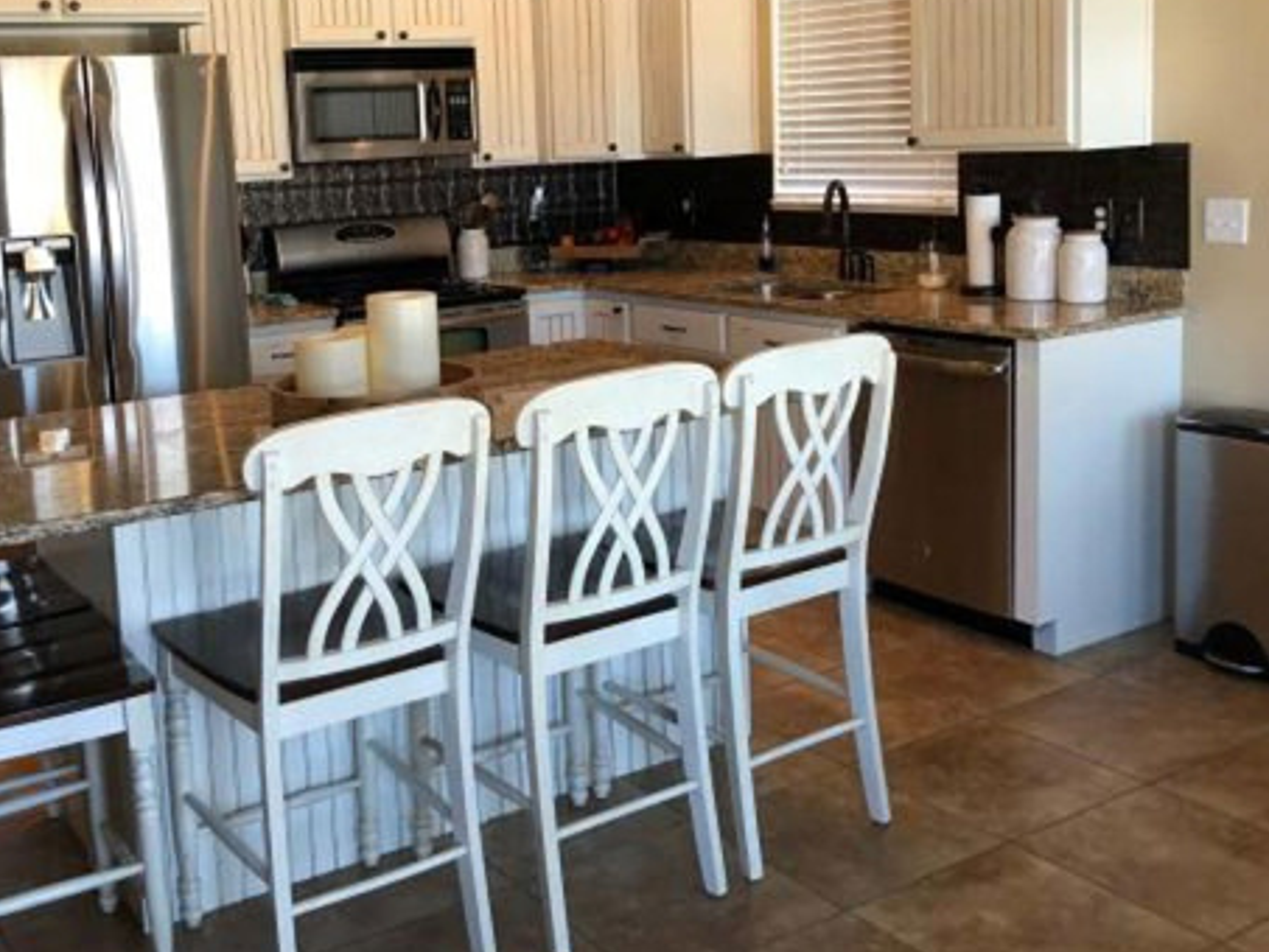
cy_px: 316
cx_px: 485
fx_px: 1503
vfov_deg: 34.8
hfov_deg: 45.4
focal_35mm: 41
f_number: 1.8
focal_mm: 3.99
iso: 32
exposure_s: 1/30
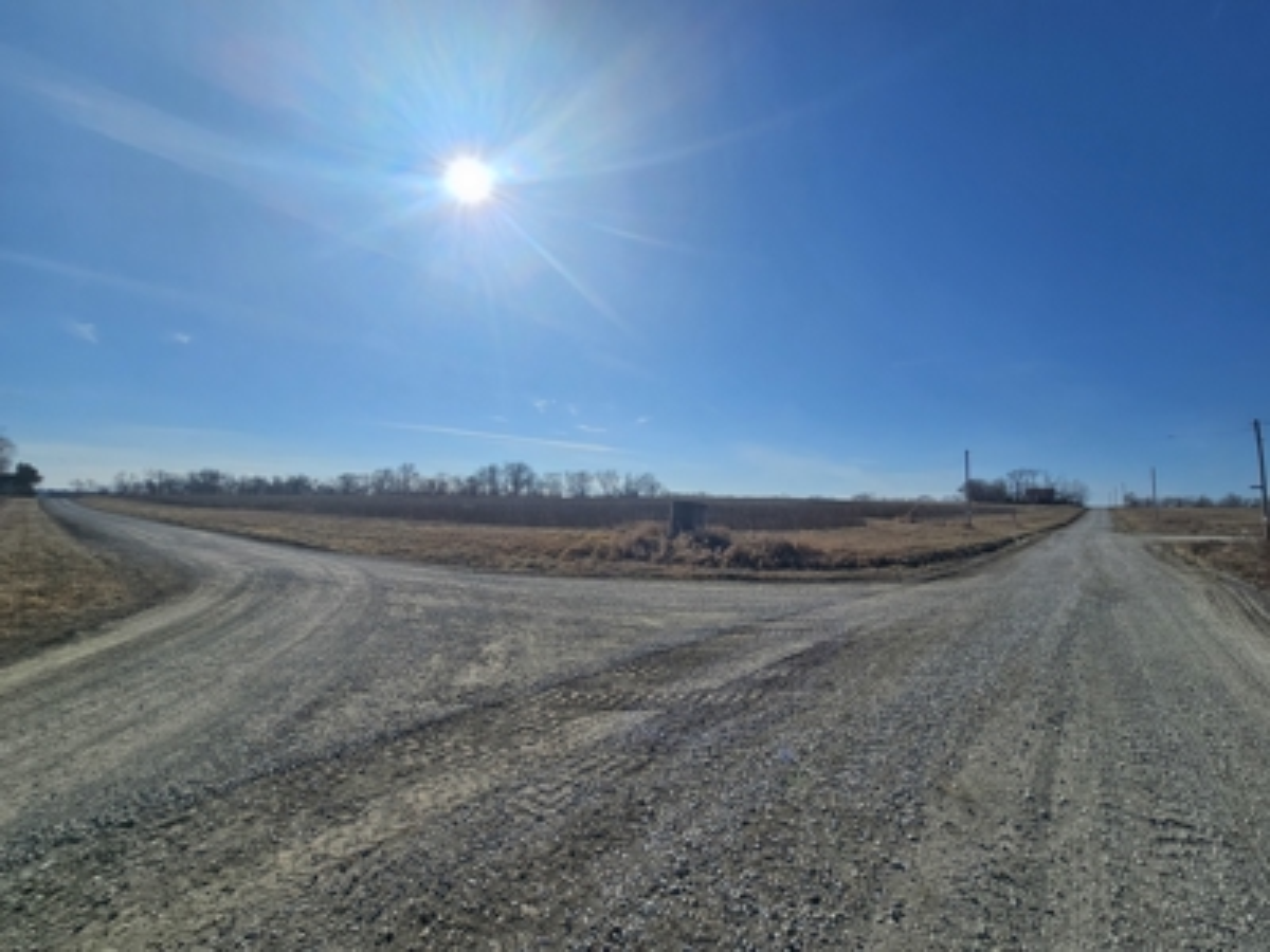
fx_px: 477
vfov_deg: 89.9
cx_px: 635
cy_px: 476
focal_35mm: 13
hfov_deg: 106.2
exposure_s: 1/7732
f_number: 2.2
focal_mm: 2.2
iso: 50
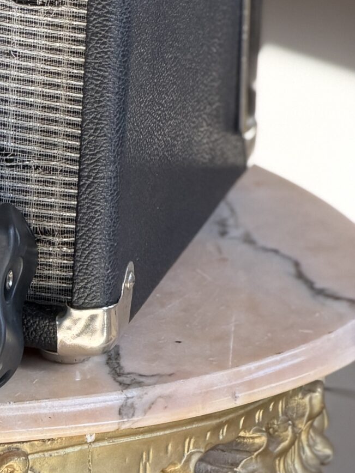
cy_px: -195
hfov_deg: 5.0
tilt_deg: -14.3
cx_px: -166
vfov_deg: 6.6
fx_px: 4034
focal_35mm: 295
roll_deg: -1.9
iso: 100
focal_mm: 16.89
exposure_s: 1/121
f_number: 2.8
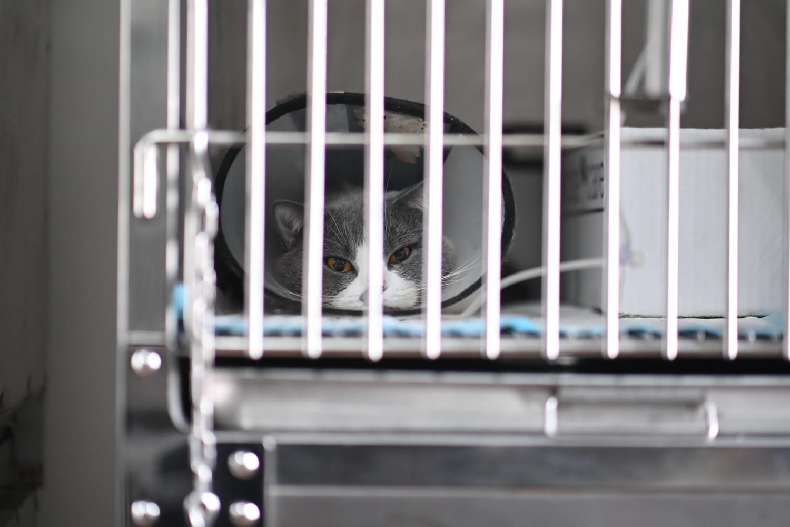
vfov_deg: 16.1
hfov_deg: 23.9
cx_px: 395
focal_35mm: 85
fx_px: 1865
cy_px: 264
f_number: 1.8
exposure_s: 1/250
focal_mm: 85
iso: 4000
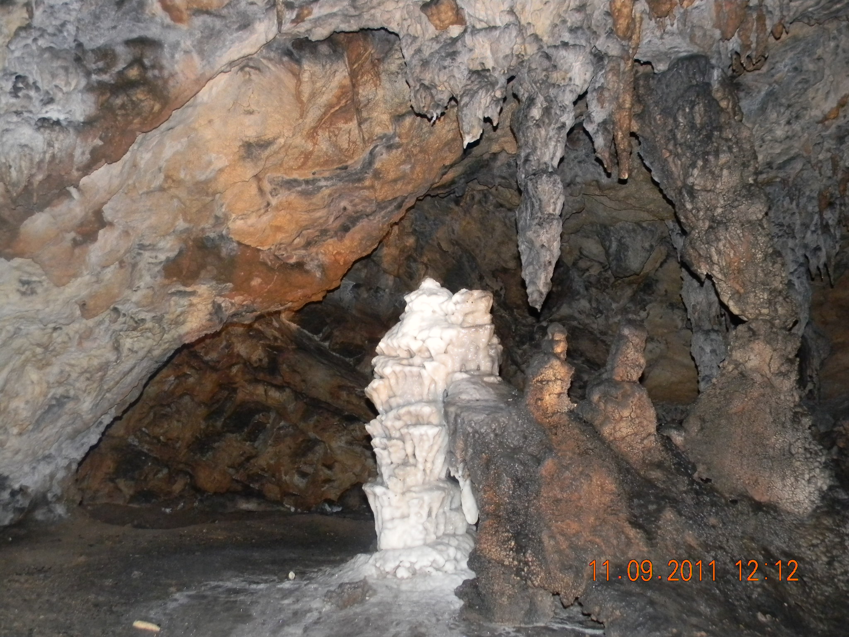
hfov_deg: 51.4
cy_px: 318
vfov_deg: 39.7
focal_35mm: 36
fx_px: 883
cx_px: 424
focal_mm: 6.4
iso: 411
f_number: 3.7
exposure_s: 1/30
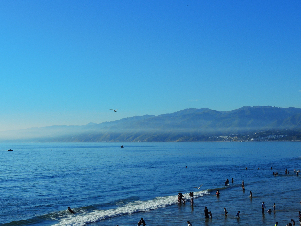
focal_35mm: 75
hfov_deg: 26.0
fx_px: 652
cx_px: 150
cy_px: 113
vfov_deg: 19.6
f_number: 4.9
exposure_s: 1/1250
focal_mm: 13.3
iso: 100
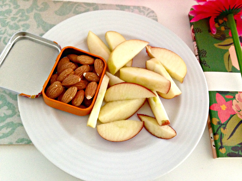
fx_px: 231
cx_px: 121
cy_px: 90
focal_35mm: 33
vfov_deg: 42.9
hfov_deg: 55.4
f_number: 2.4
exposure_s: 1/15
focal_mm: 4.12
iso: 400
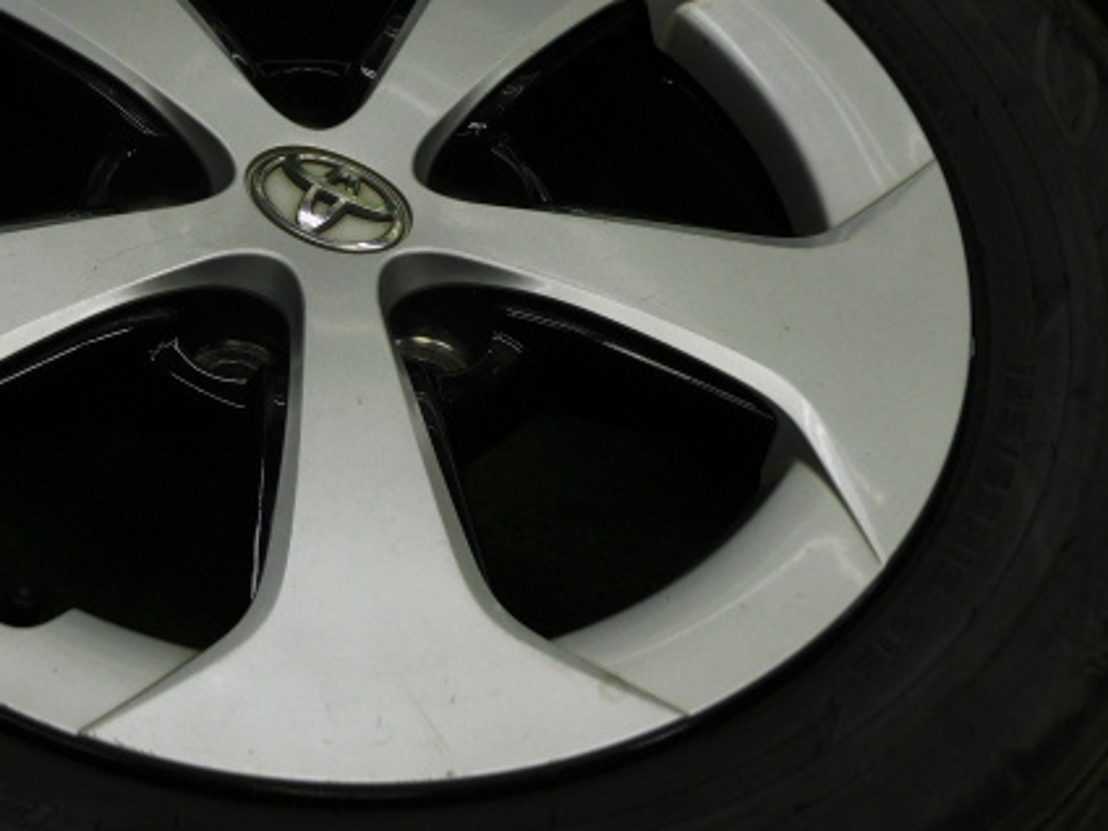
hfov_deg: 20.0
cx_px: 350
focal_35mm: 98
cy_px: 303
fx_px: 3137
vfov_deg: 15.1
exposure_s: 1/30
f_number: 4.2
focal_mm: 11.6
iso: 140
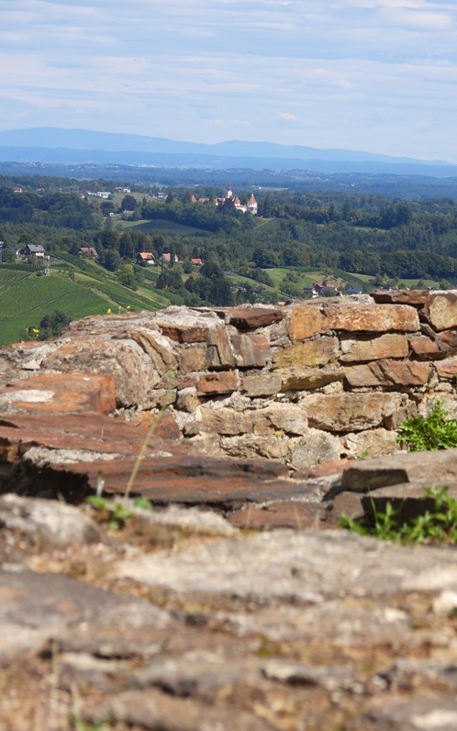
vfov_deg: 15.7
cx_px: 262
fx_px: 2651
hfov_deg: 9.9
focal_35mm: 133
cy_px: 365
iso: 100
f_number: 4
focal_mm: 22.3
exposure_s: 1/1000
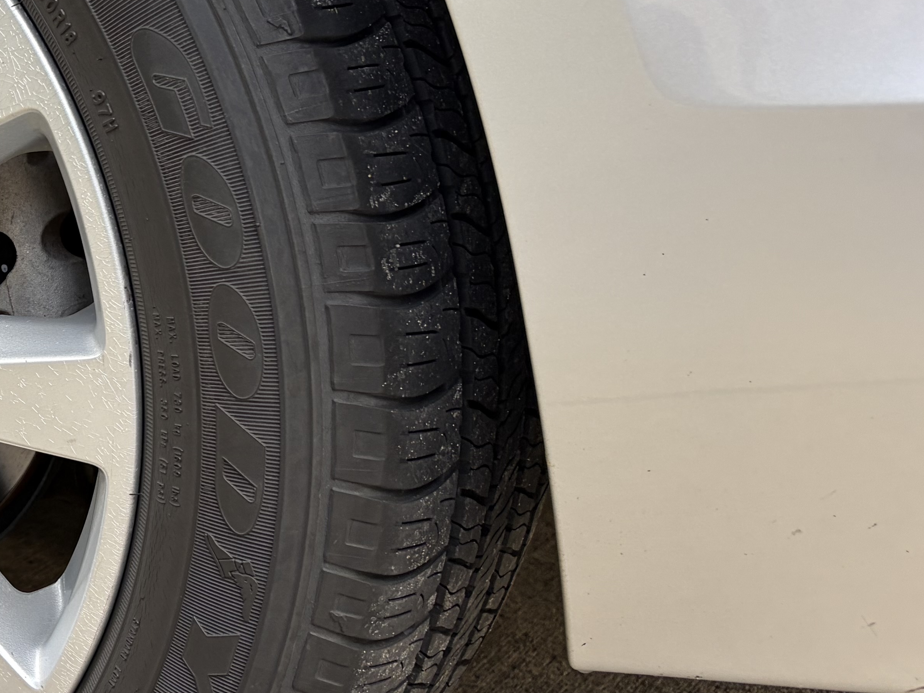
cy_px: 235
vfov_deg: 23.6
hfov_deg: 28.0
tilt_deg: -13.8
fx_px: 1655
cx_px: -130
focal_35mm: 62
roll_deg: +0.2
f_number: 1.6
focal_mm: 5.96
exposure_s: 1/122
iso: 50
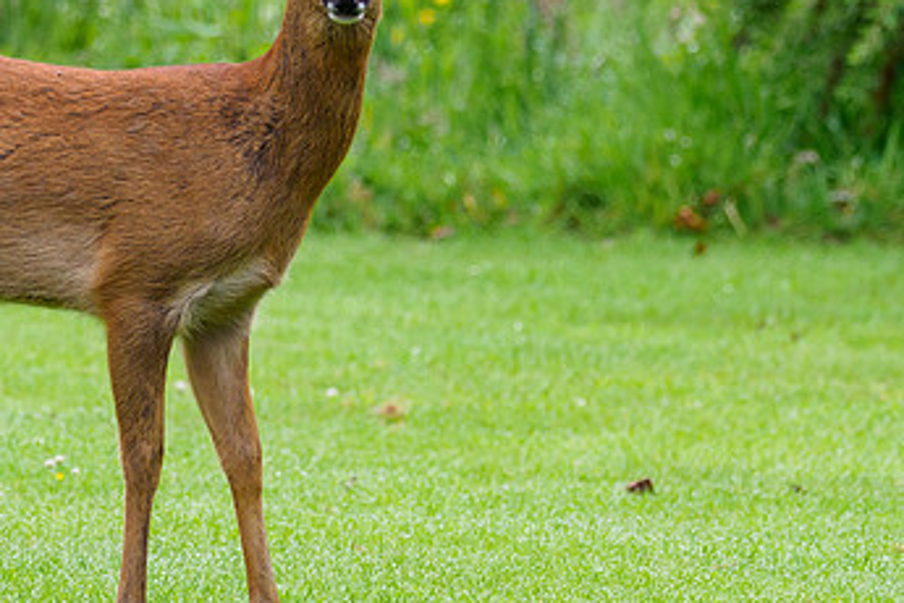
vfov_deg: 1.1
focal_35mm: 1247
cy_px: 103
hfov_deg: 1.7
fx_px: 31311
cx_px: 398
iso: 1250
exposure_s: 1/1250
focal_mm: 300
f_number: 4
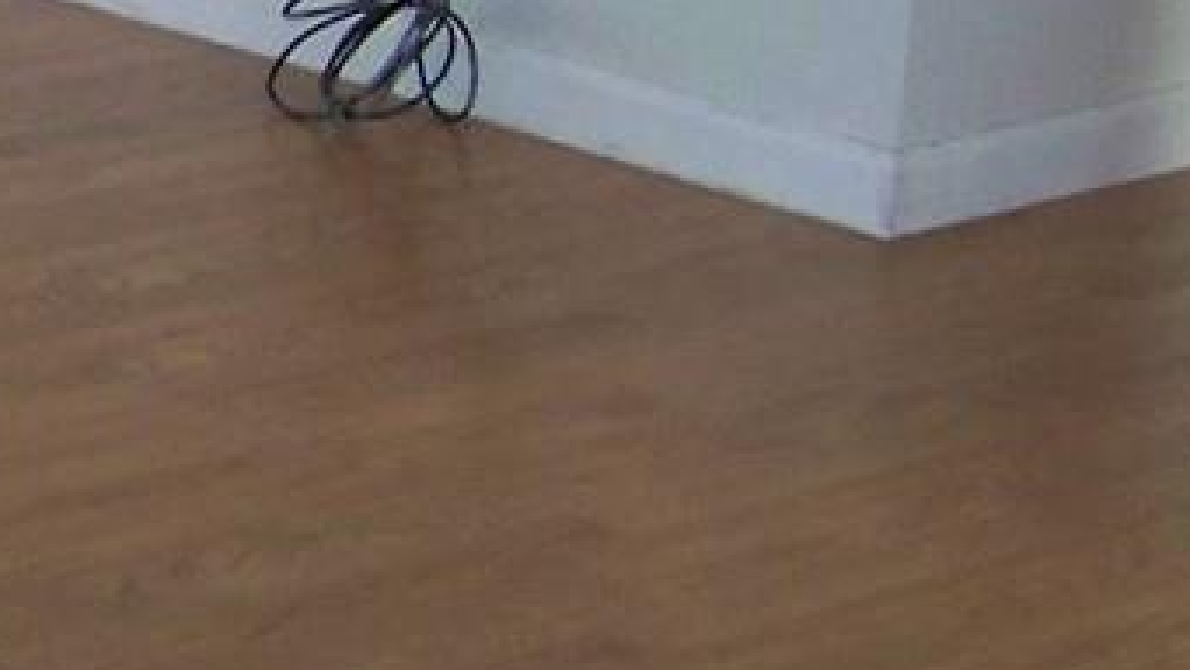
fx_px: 5807
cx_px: -1190
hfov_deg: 10.7
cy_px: 77
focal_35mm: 184
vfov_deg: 6.6
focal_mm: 5.85
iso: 200
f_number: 2.8
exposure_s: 1/30
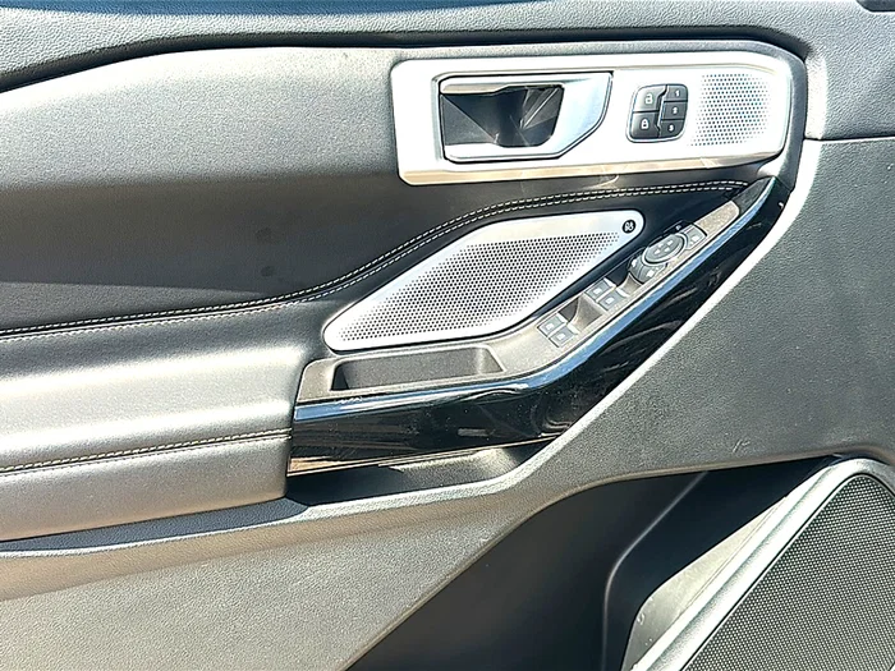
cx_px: 448
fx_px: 905
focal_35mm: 35
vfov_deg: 40.7
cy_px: 336
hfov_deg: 52.6
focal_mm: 6.86
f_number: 1.78
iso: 80
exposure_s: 1/631
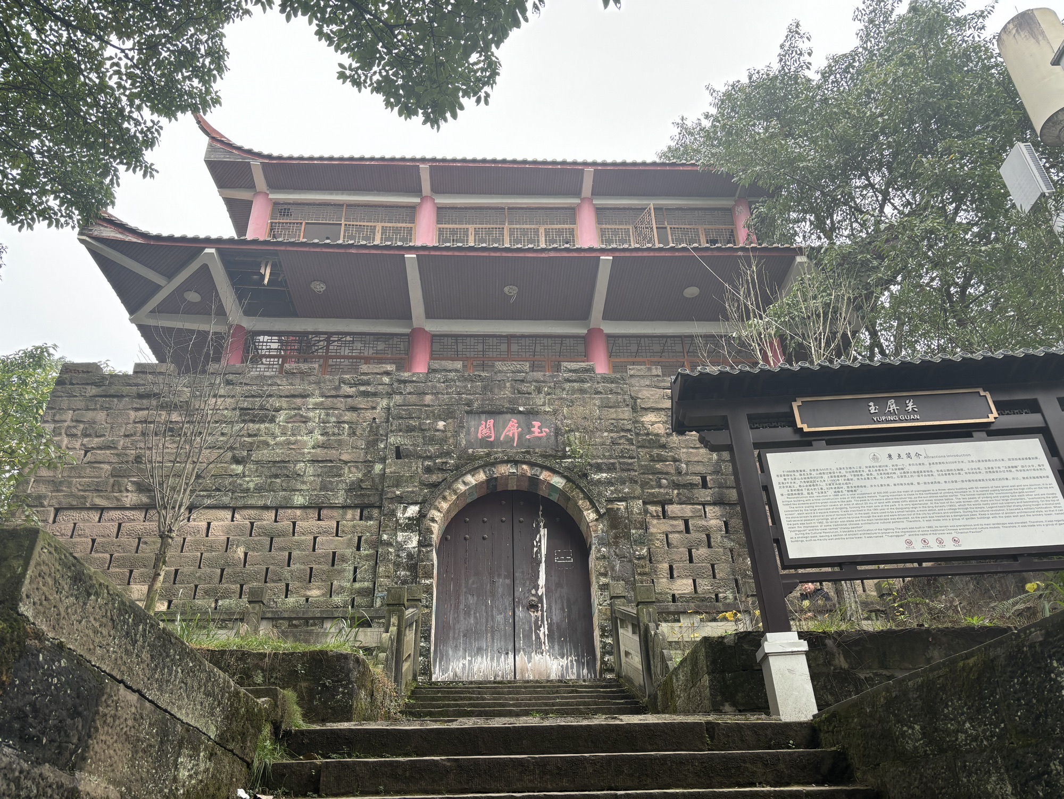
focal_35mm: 26
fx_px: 800
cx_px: 532
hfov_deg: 67.3
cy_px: 400
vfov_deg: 53.1
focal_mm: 5.96
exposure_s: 1/121
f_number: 1.6
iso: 40
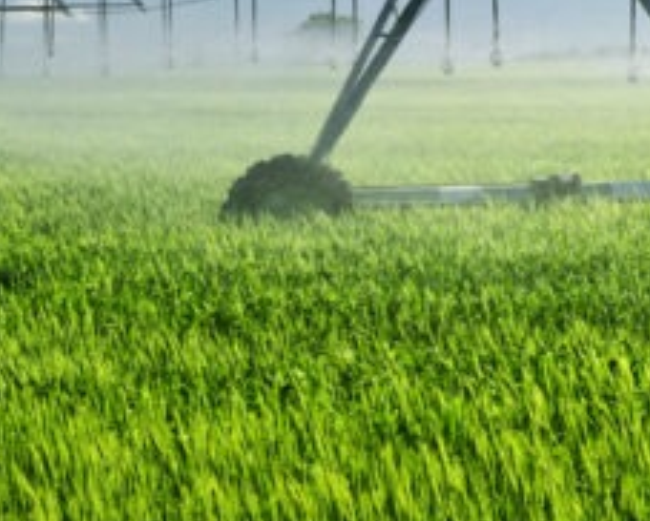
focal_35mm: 179
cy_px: -115
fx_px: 3446
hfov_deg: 10.8
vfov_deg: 8.5
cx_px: 301
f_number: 13
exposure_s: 1/125
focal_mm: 62
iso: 200
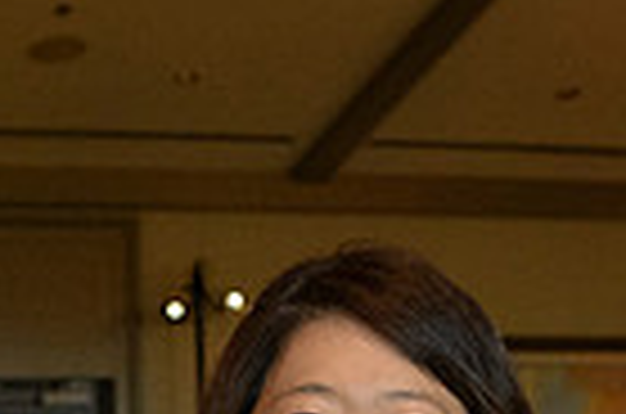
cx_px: 202
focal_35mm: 158
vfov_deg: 8.2
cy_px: 882
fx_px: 2741
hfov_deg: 13.0
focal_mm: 35
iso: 4000
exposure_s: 1/320
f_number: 4.5
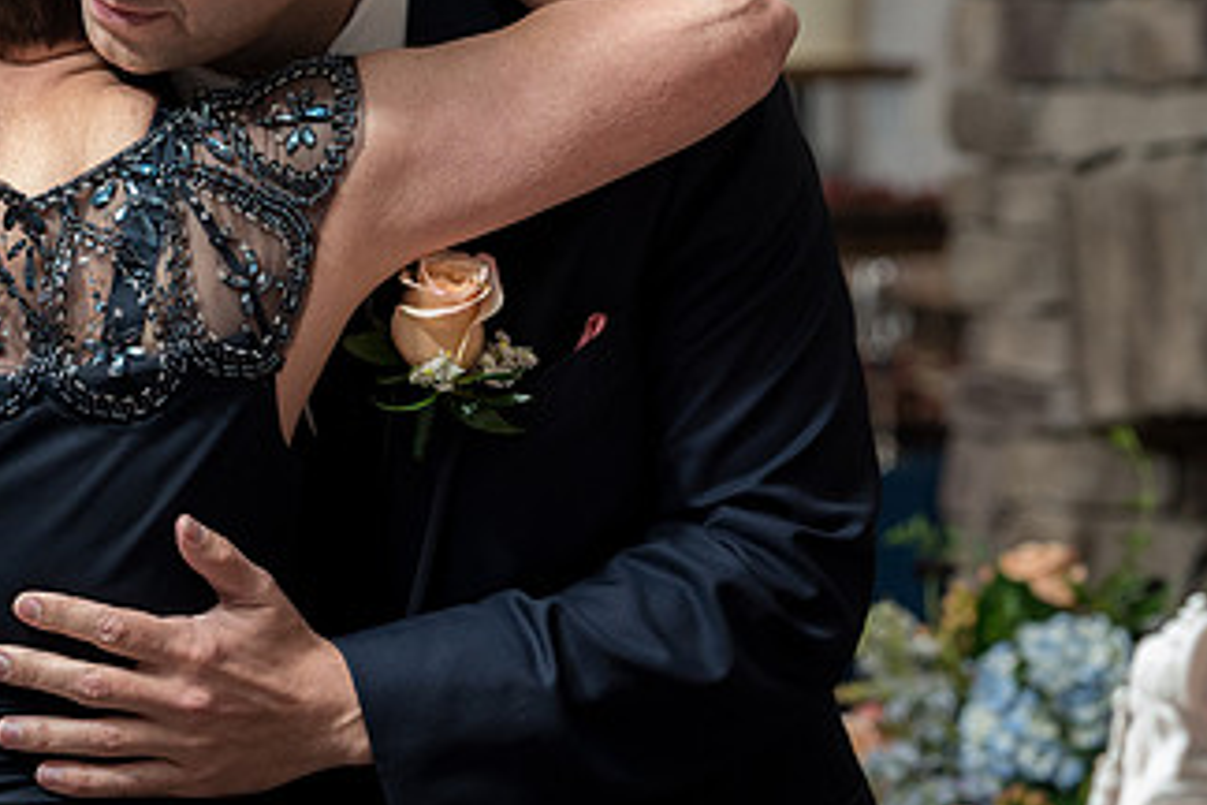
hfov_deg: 11.5
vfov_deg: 7.7
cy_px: 88
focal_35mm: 178
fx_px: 5967
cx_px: 283
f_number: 4
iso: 2000
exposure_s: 1/200
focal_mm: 90
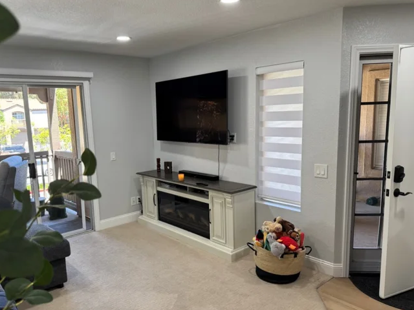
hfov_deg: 63.3
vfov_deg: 49.7
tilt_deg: -9.5
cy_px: 168
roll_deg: +1.2
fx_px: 335
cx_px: 186
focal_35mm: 28
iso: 125
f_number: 1.78
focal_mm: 6.76
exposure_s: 1/120
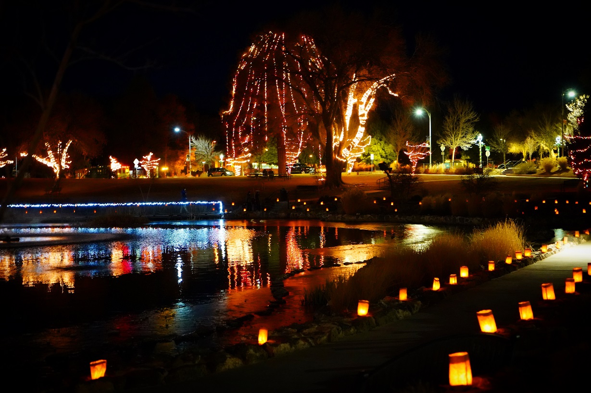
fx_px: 870
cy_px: 196
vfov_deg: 25.5
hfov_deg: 37.5
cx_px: 296
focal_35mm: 53
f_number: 4
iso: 12800
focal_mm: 53
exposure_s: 1/13
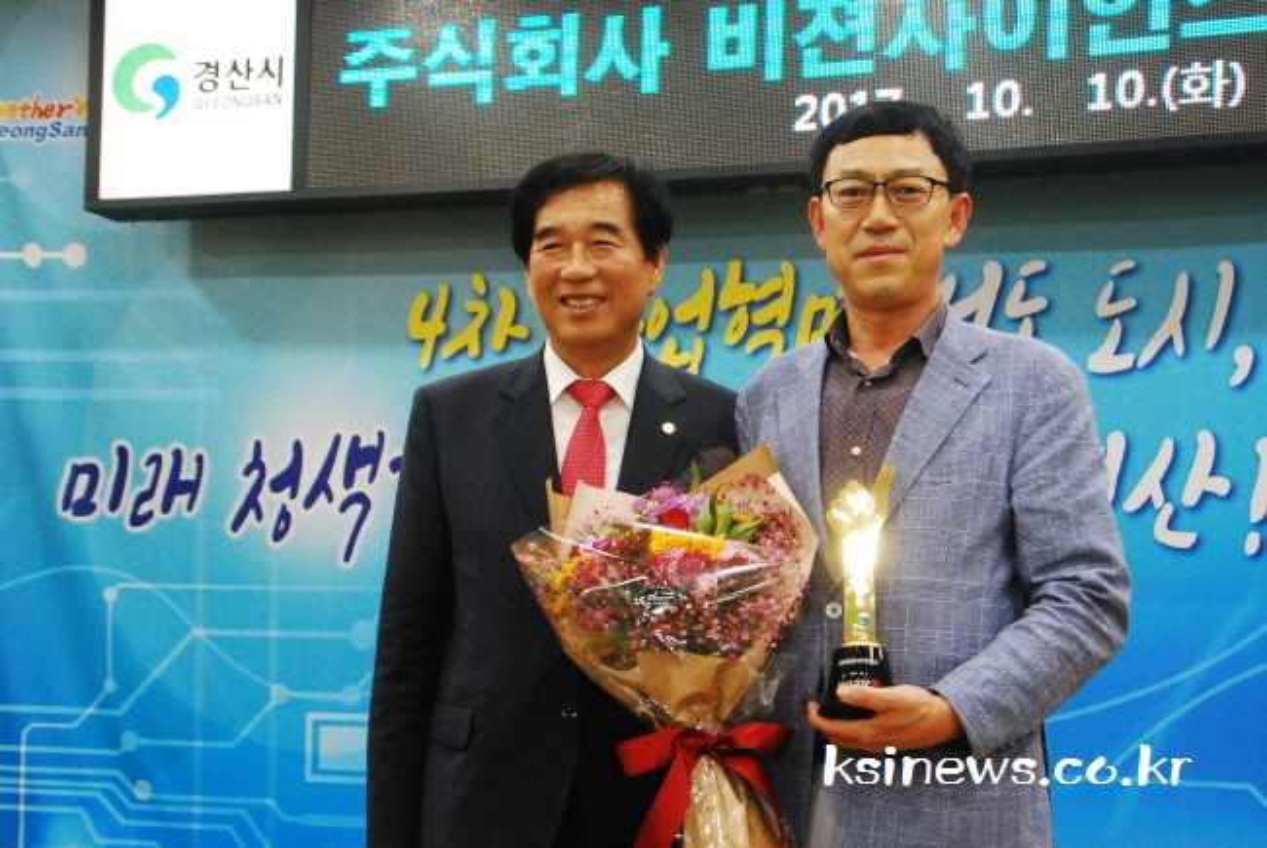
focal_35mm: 54
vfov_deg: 25.1
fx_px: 1903
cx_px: 634
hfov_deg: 36.8
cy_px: 424
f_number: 7.1
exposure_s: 1/100
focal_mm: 36
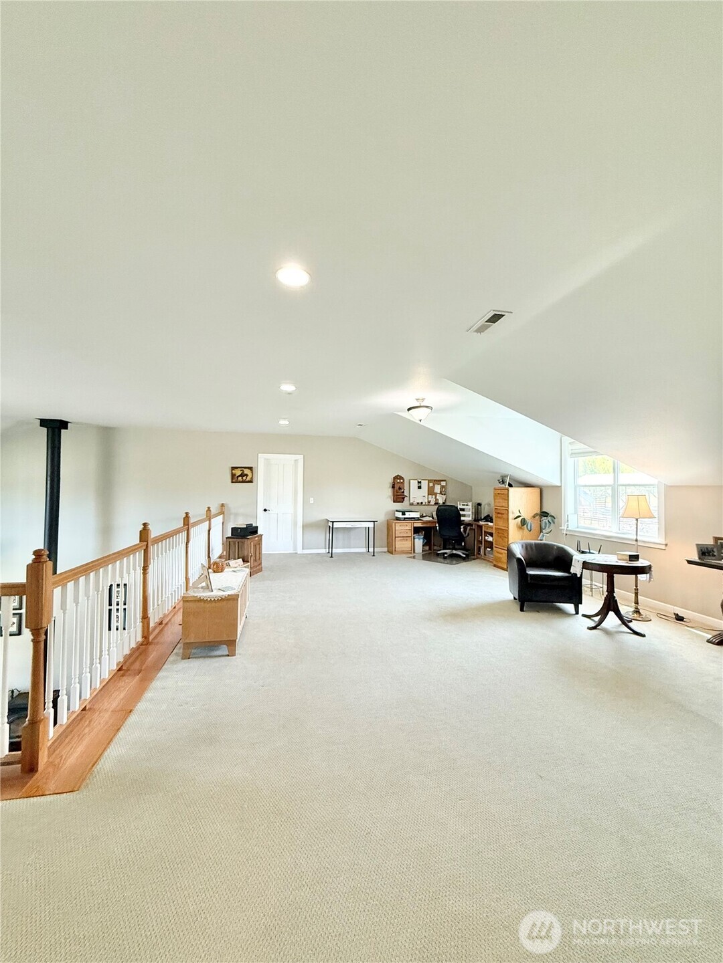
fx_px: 390
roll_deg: -1.0
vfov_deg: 102.1
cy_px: 482
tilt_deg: +1.9
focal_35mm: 14
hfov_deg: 85.7
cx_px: 362
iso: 320
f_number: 2.2
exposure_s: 1/120
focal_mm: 2.22
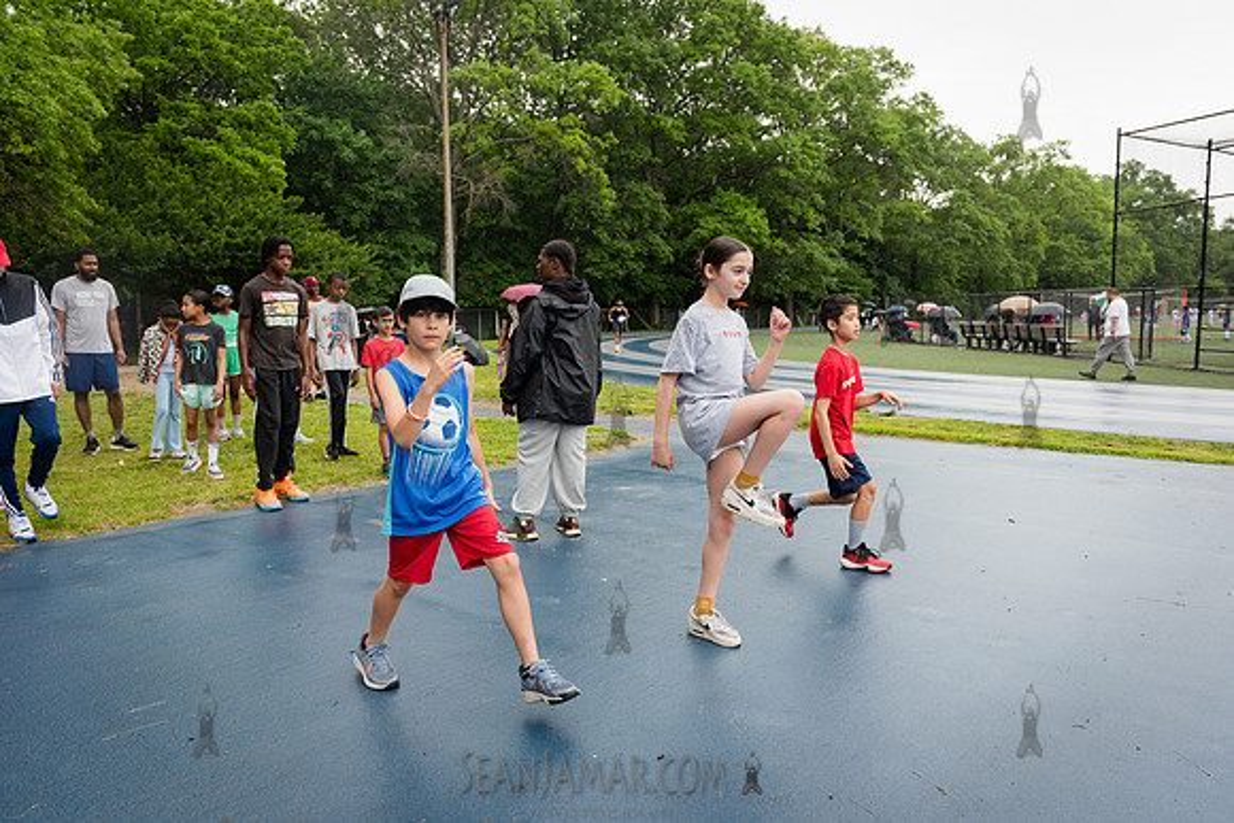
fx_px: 891
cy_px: 412
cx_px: 617
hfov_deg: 69.4
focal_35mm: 26
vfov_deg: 49.6
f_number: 4.5
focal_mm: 26
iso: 400
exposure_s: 1/500
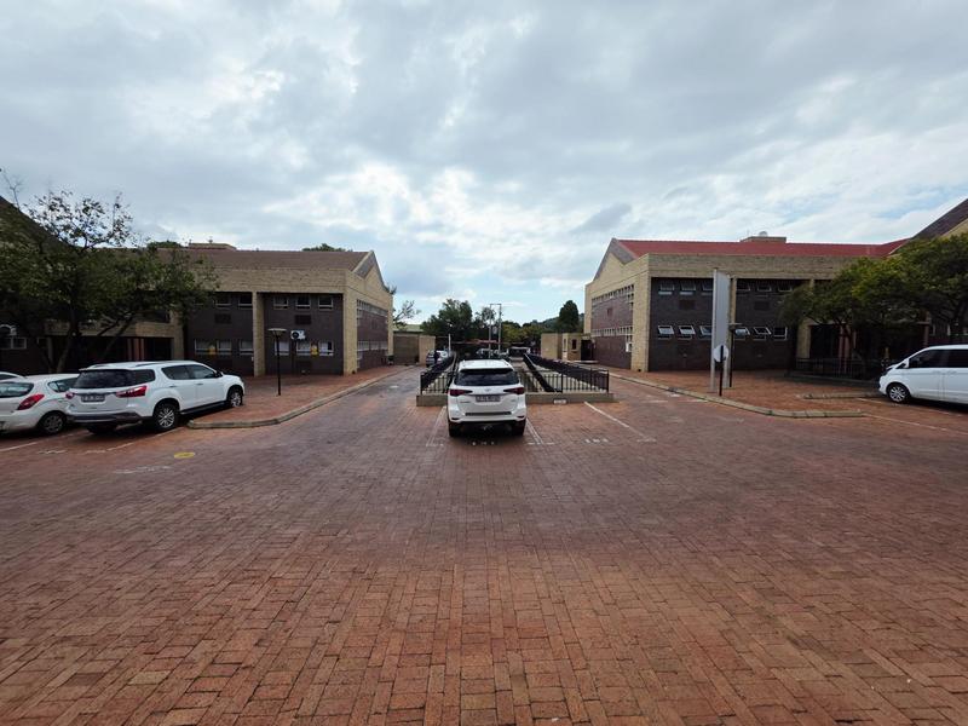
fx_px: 364
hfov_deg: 106.2
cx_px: 484
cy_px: 363
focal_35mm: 13
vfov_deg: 89.9
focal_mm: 2.2
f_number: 1.9
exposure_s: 1/3126
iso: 40
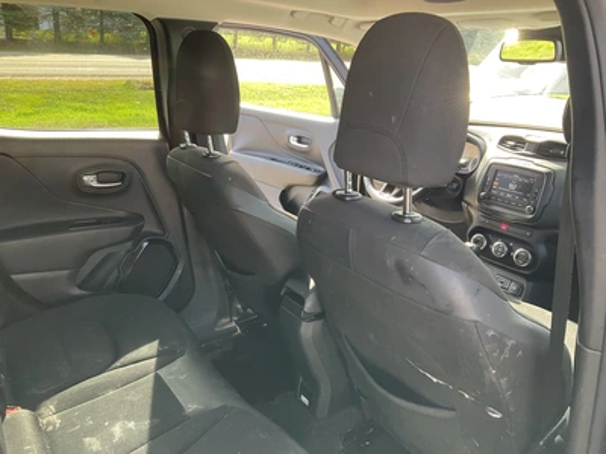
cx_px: 303
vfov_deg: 48.2
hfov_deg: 61.7
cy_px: 227
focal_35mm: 29
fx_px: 508
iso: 50
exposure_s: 1/122
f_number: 1.8
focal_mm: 3
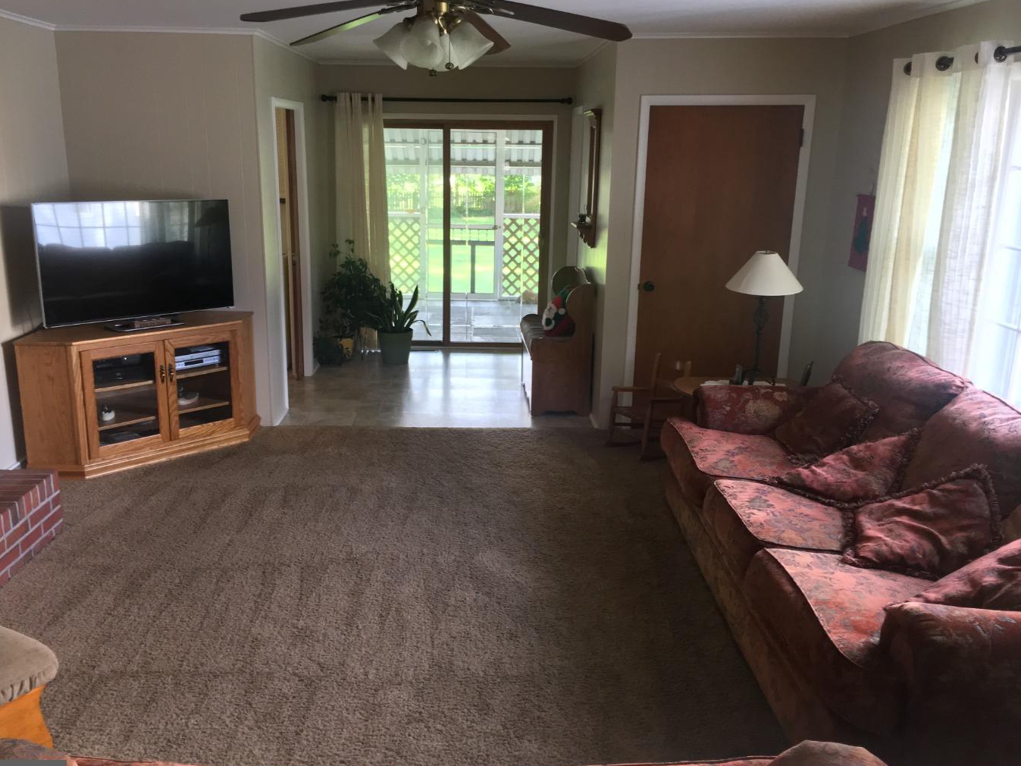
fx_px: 914
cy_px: 394
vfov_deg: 45.4
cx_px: 480
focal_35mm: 31
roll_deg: +0.0
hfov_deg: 58.3
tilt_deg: -14.3
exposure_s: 1/30
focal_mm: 4.15
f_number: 2.2
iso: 100
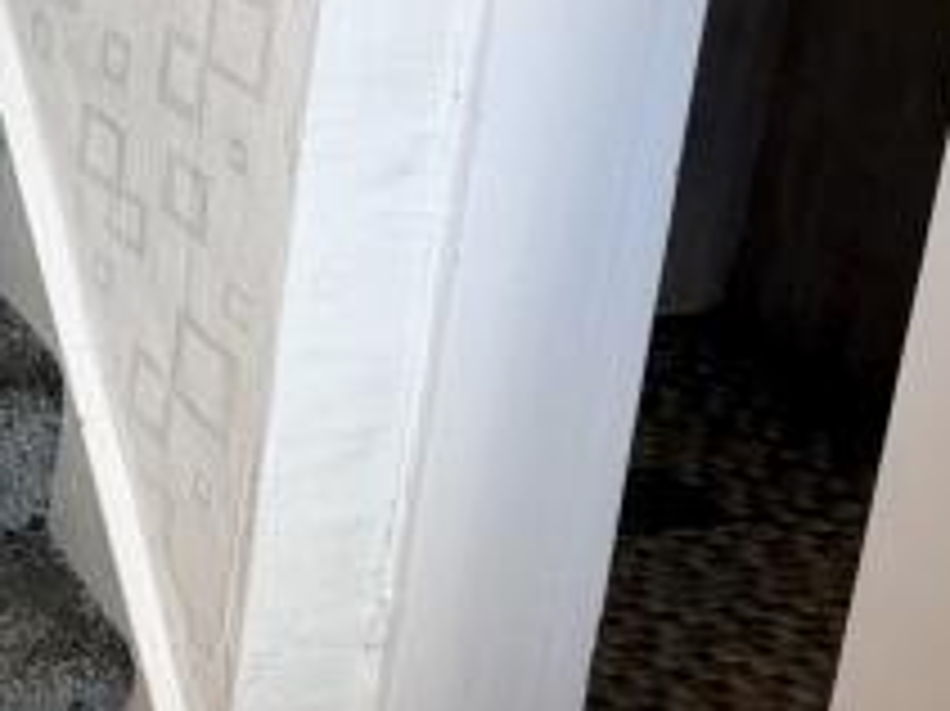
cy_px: -112
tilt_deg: -12.8
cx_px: -509
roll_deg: -0.7
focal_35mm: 68
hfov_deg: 22.8
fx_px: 1865
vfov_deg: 20.4
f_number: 2.2
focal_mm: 2.22
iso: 100
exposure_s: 1/121
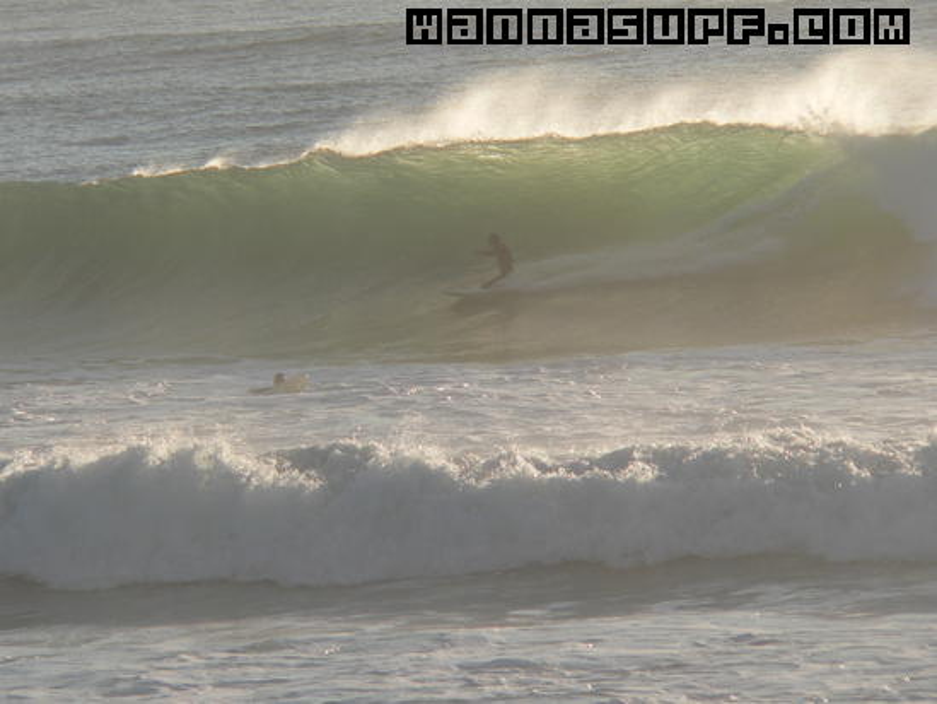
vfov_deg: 3.4
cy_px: 352
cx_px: 468
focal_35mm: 432
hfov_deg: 4.6
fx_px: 11696
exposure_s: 1/500
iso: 80
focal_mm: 72
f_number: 5.6
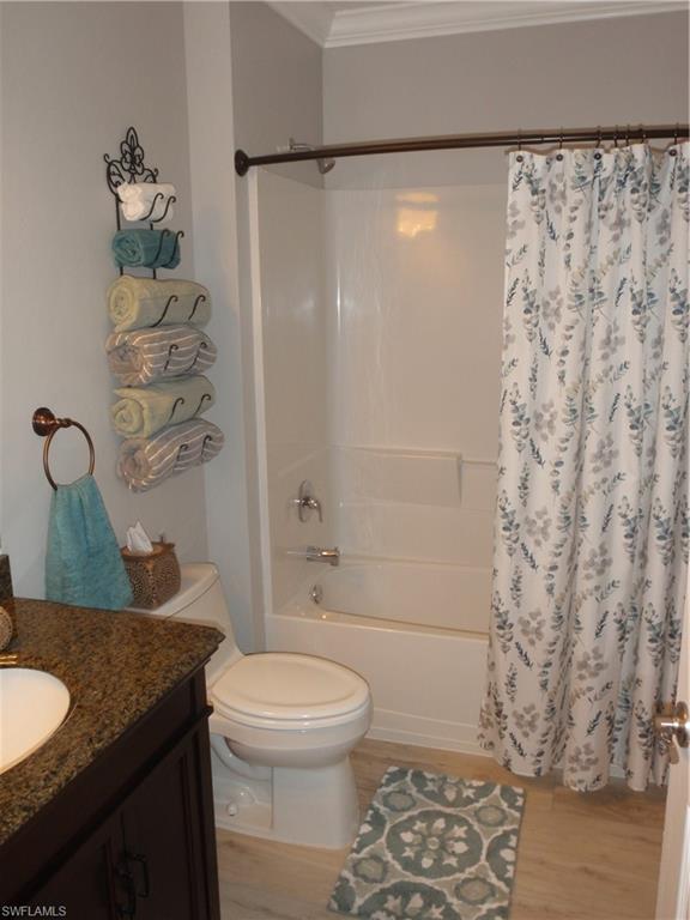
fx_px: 744
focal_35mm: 28
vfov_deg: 63.4
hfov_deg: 49.7
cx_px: 345
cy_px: 460
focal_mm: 5
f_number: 3.5
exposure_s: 1/30
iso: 100
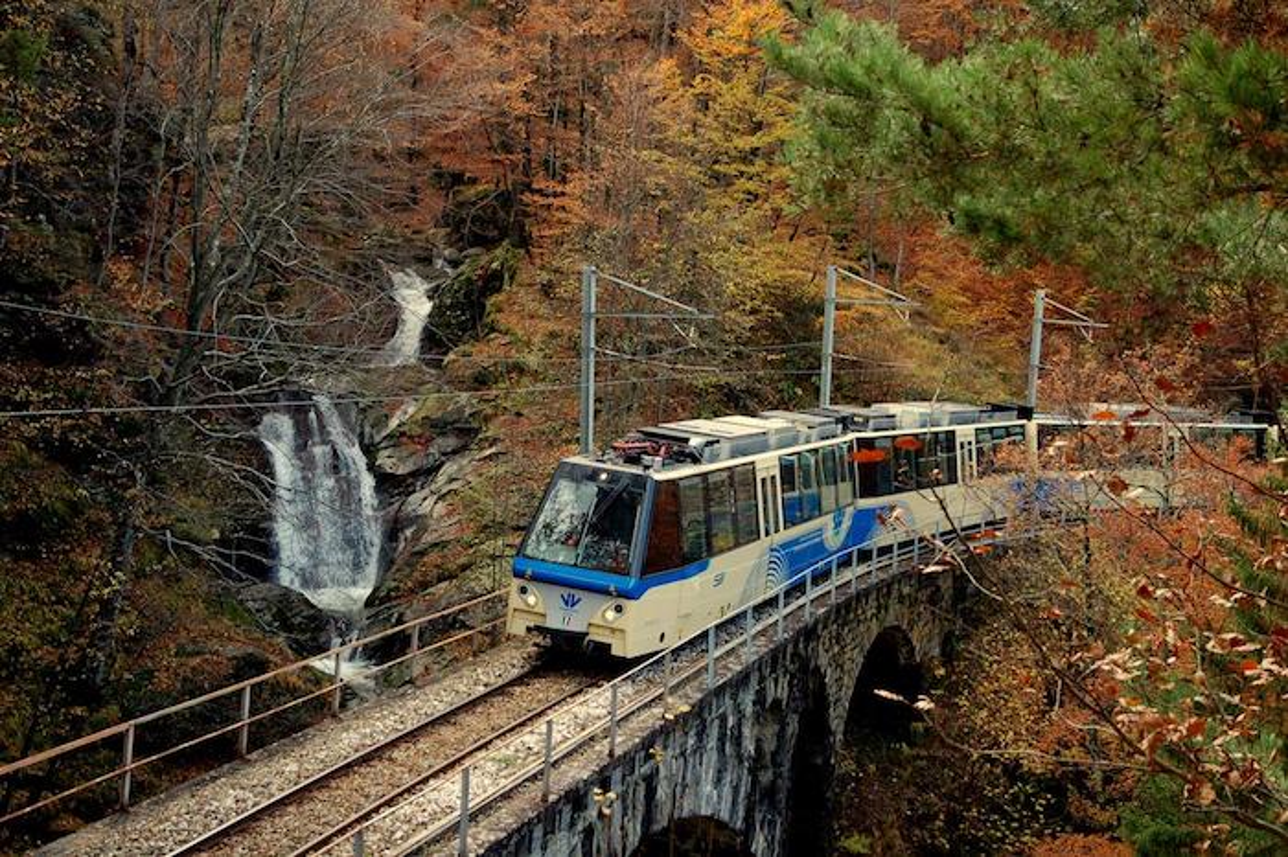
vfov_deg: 28.9
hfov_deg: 42.3
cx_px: 644
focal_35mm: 46
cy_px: 428
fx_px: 1663
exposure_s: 1/125
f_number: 5.6
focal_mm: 31
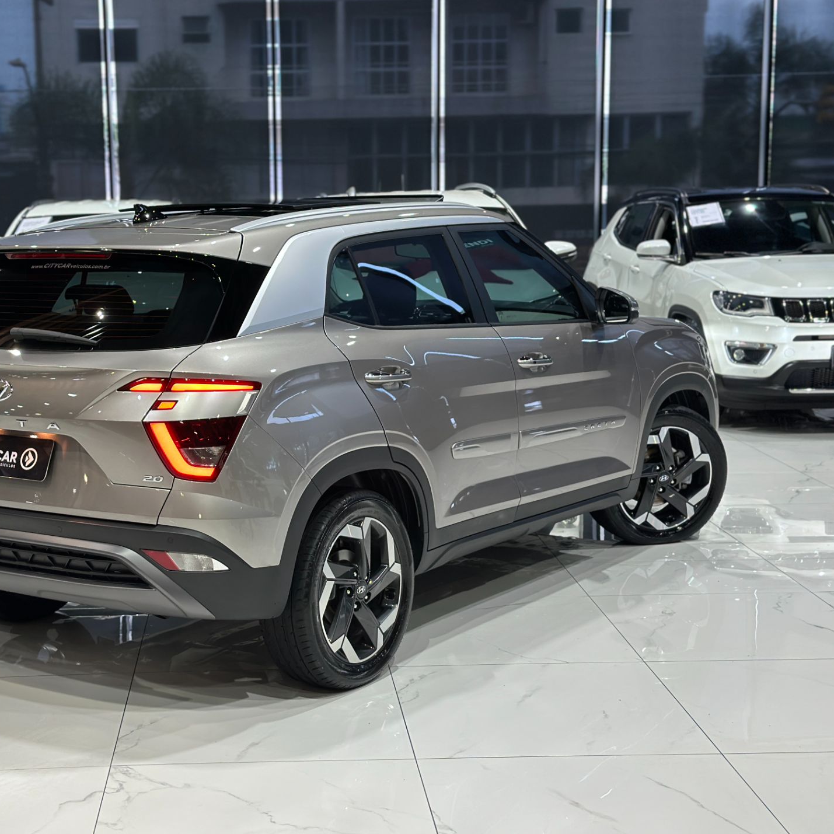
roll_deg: +0.8
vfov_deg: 30.0
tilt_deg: -8.5
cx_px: 290
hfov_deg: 29.9
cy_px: 418
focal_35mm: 57
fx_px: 1554
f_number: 1.78
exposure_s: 1/60
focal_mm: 6.86
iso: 100
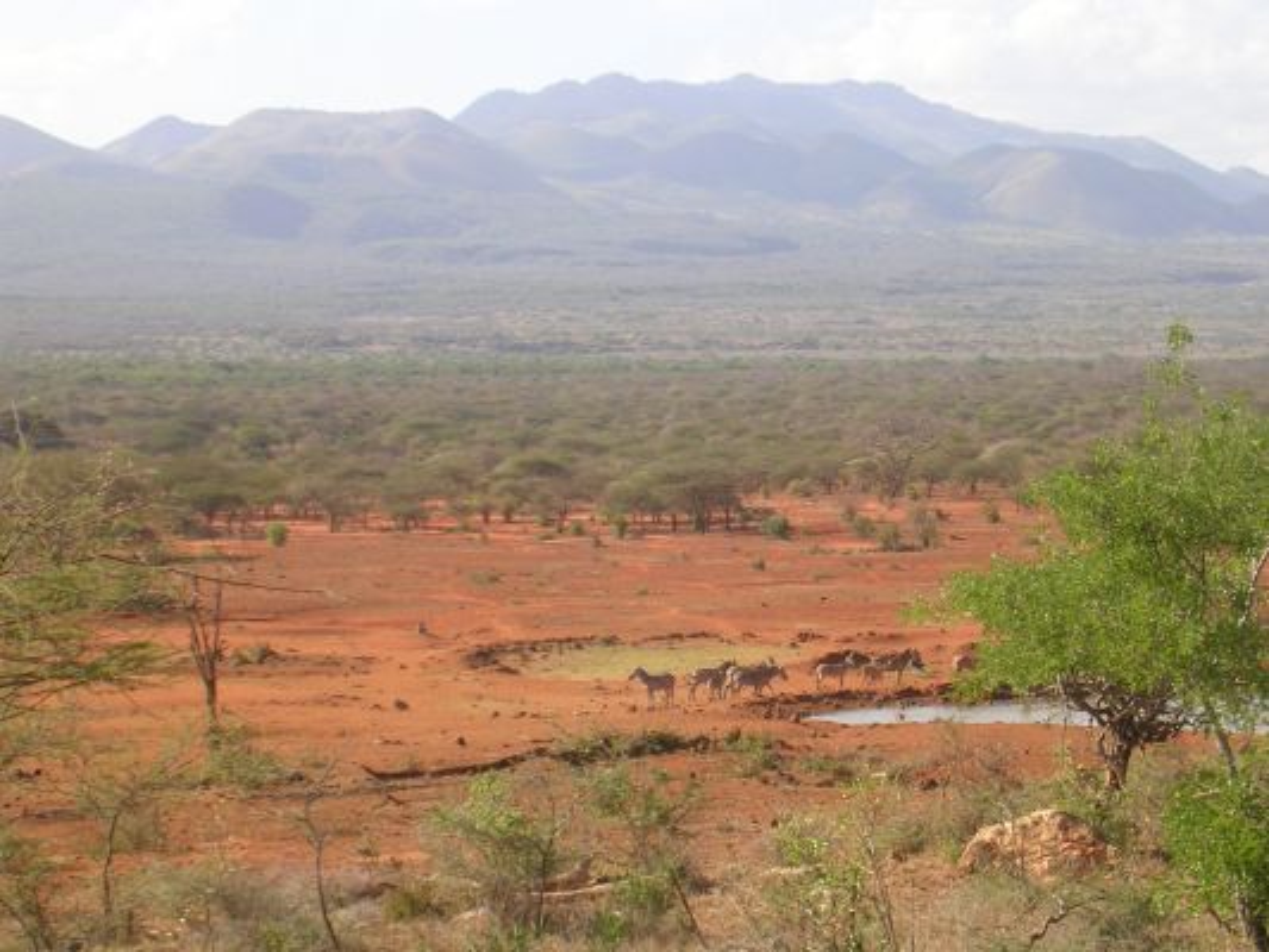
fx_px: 4217
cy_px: 476
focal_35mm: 115
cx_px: 634
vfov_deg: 12.9
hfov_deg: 17.1
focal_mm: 17.4
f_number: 4.9
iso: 50
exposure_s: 1/233
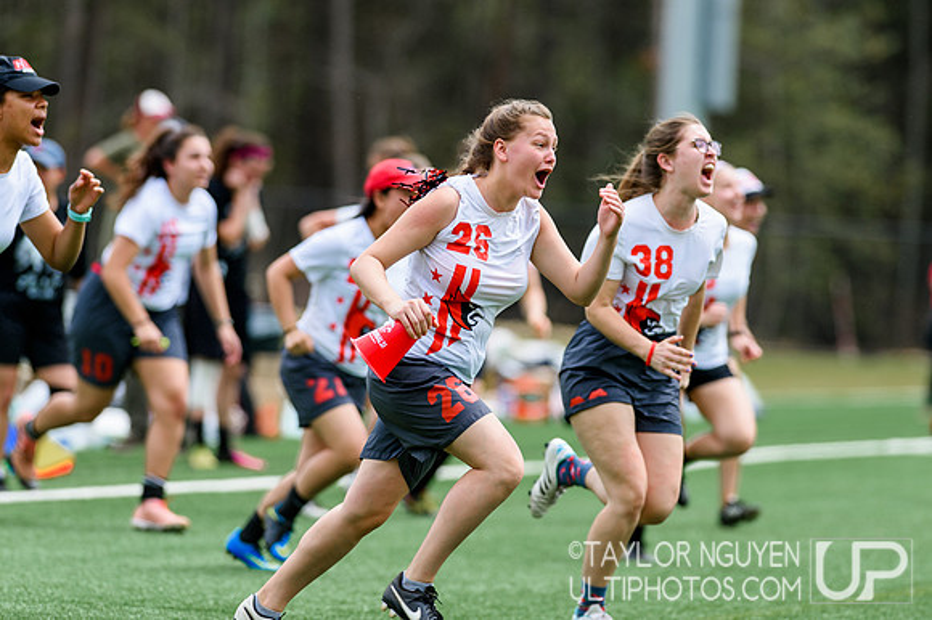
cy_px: 279
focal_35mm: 341
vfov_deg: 4.0
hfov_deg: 6.0
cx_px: 478
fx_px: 8835
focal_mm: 300
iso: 180
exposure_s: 1/1600
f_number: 4
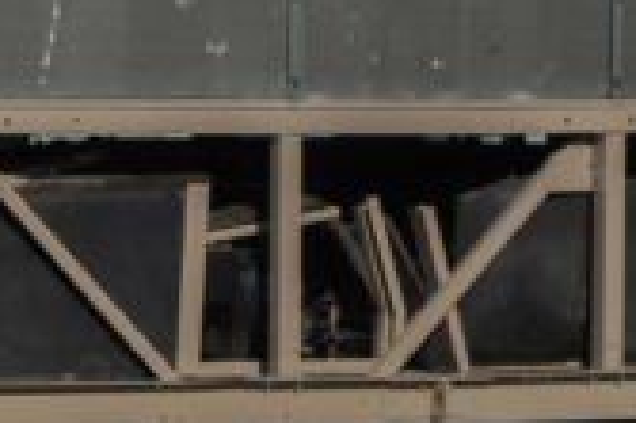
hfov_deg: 7.6
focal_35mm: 246
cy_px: 200
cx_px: -1108
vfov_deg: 5.6
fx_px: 4342
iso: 100
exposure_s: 1/200
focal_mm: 40
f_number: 8
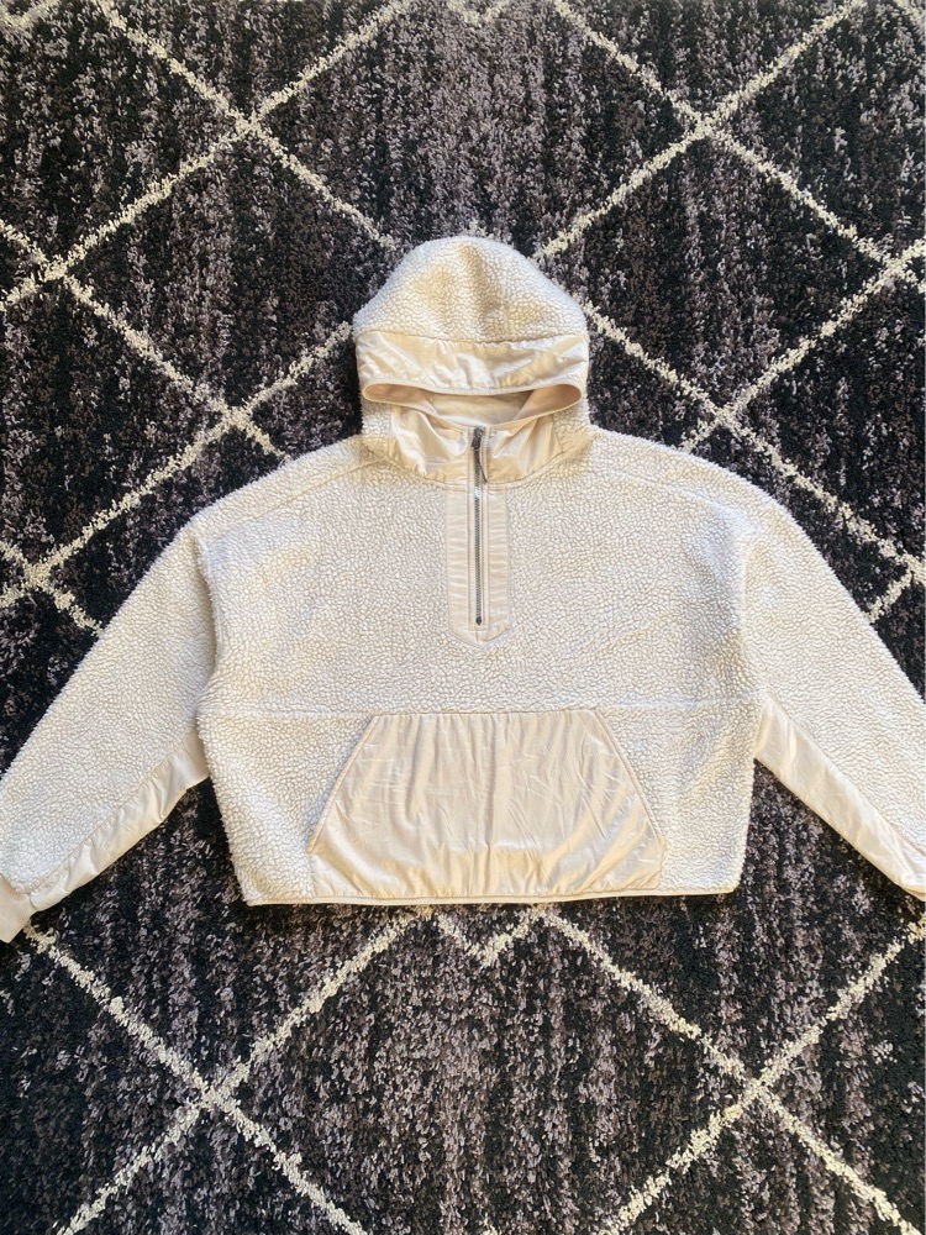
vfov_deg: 67.3
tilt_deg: -80.6
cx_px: 463
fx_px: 927
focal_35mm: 26
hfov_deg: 53.1
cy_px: 618
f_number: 1.8
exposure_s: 1/114
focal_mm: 4.25
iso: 125
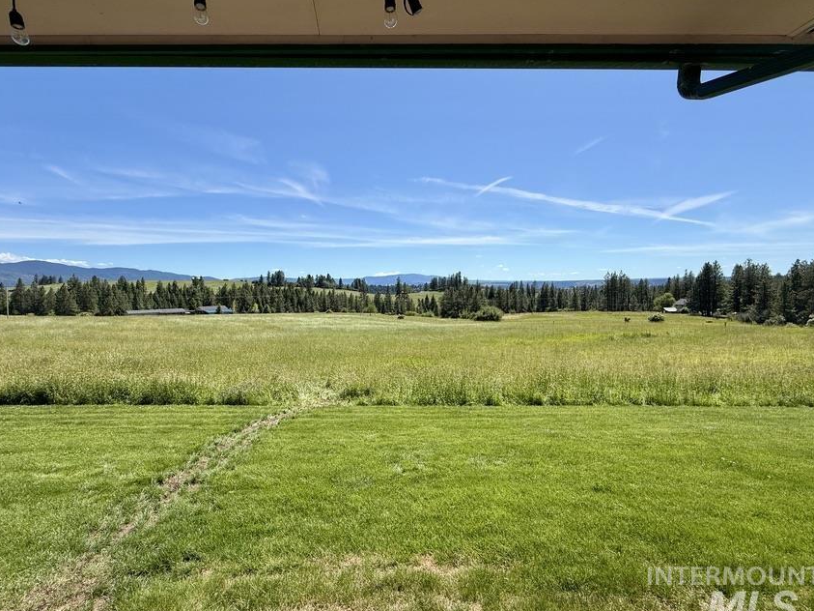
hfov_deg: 90.9
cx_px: 376
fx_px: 400
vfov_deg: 74.7
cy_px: 306
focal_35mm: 17
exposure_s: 1/2611
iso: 50
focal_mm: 2.22
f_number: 2.2
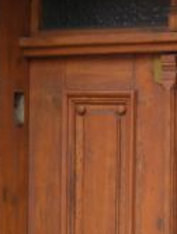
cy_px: 325
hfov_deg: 3.5
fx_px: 2920
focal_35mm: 430
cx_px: 205
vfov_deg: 4.6
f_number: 3.5
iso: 50
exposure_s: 1/125
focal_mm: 31
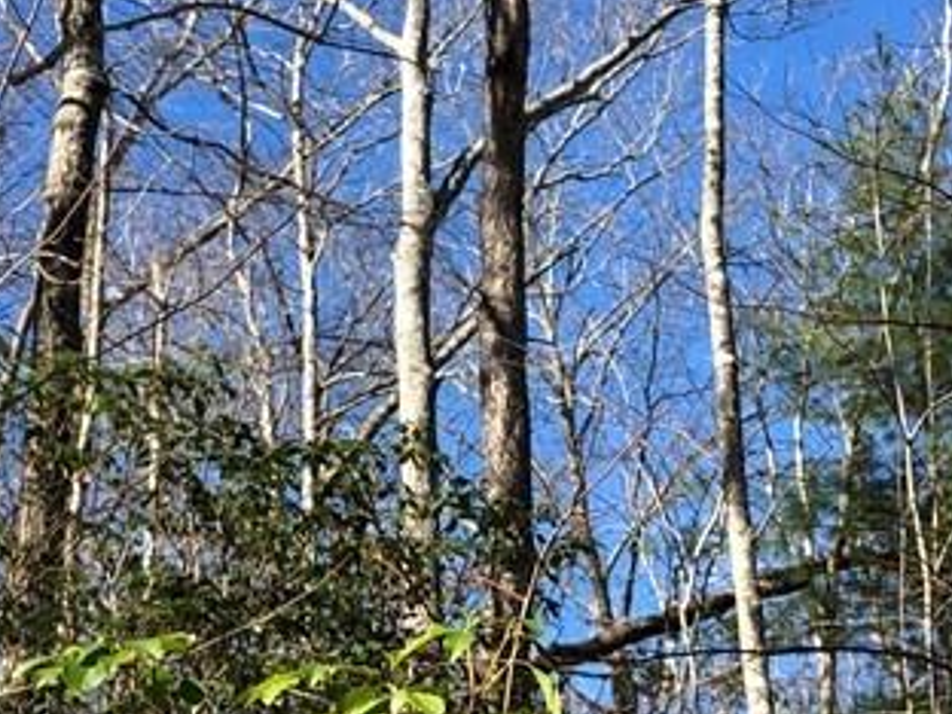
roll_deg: +5.1
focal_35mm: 92
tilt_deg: +22.9
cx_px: 564
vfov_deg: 15.9
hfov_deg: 21.3
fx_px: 2530
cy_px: 629
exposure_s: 1/558
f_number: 1.8
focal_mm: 4
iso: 20
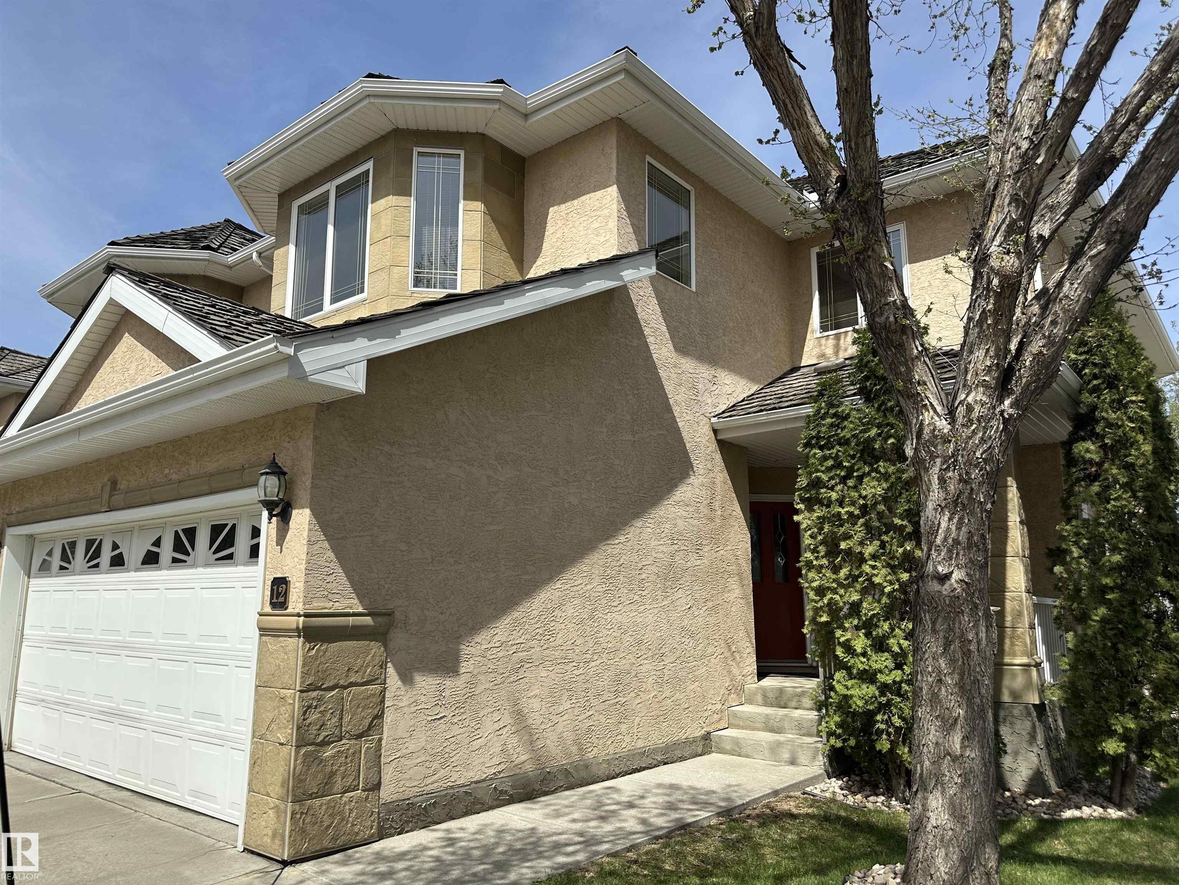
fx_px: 817
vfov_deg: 56.8
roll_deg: +0.2
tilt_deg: +10.3
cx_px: 590
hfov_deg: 71.6
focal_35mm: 24
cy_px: 442
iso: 80
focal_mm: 6.86
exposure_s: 1/3717
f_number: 1.78
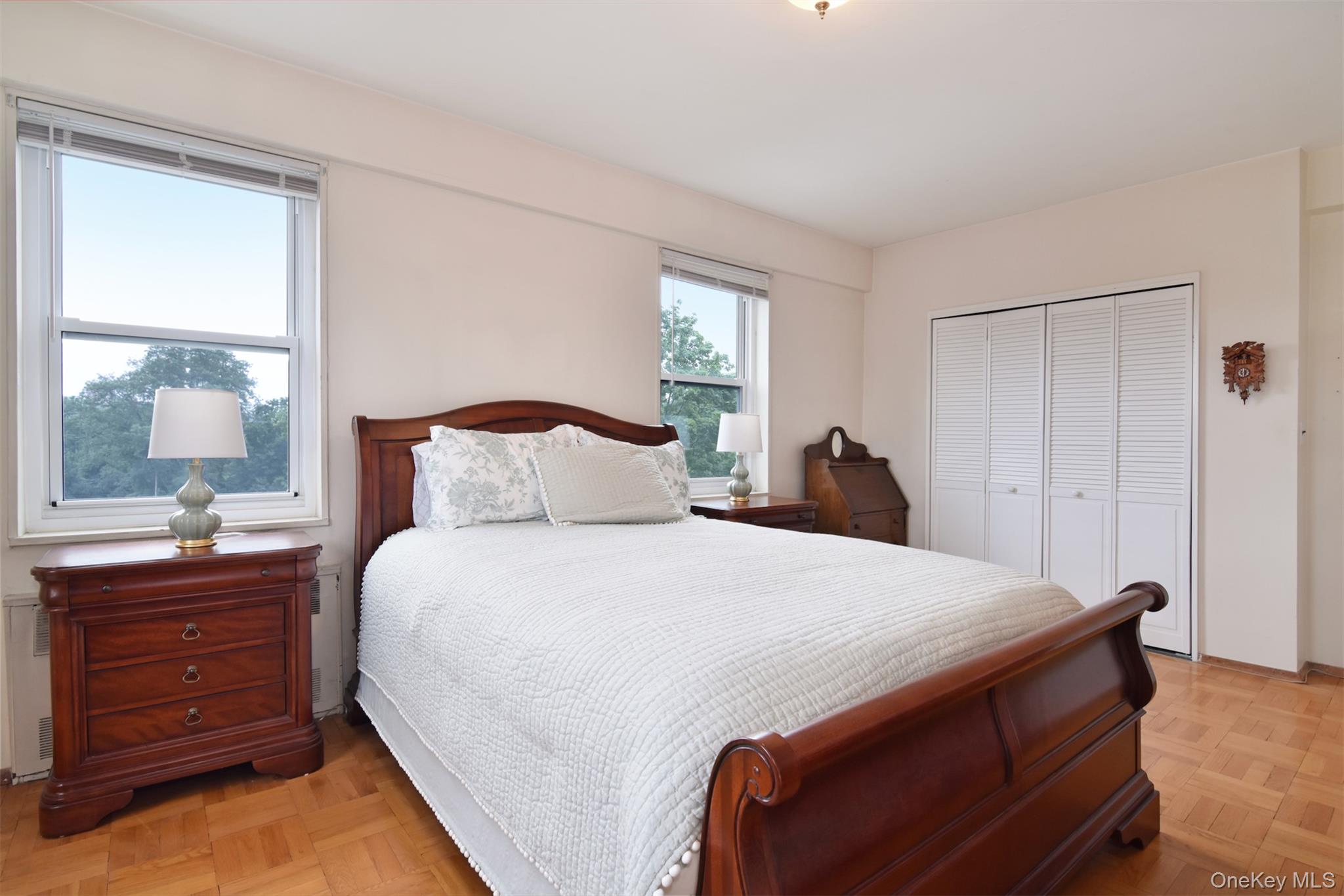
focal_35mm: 16
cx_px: 672
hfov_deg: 95.0
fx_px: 616
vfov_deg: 72.0
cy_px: 448
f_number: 8
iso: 640
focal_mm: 11
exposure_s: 1/80
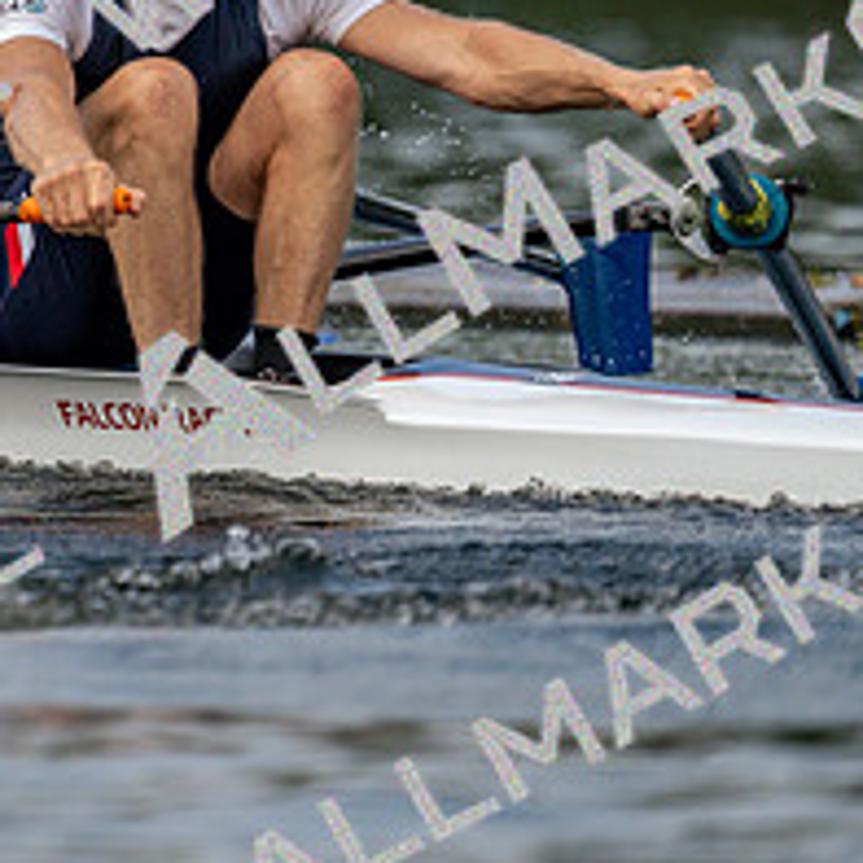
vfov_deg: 1.3
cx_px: -237
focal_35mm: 1313
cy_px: 125
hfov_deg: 1.3
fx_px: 37034
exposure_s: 1/1600
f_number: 6.3
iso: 400
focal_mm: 524
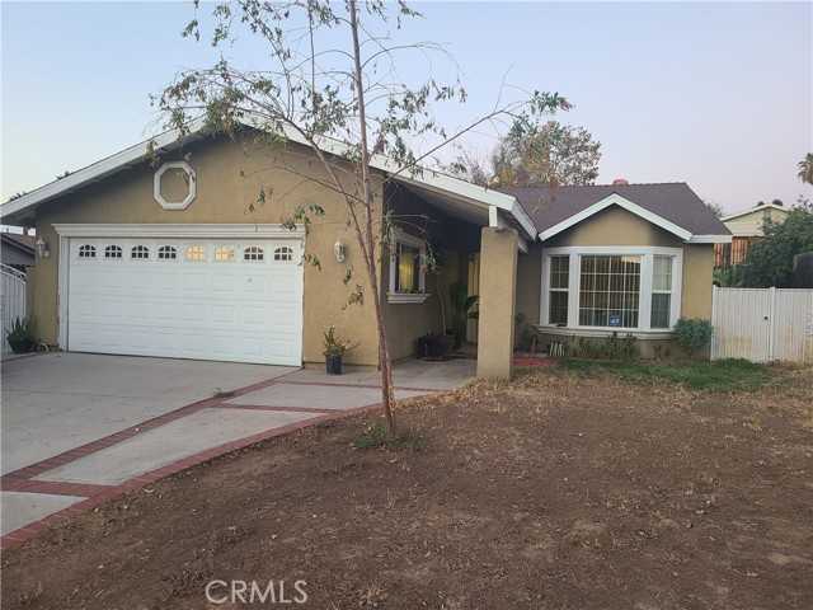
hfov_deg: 67.3
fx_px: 611
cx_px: 406
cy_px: 305
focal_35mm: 26
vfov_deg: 53.1
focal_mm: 5.4
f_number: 1.8
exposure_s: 1/60
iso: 250
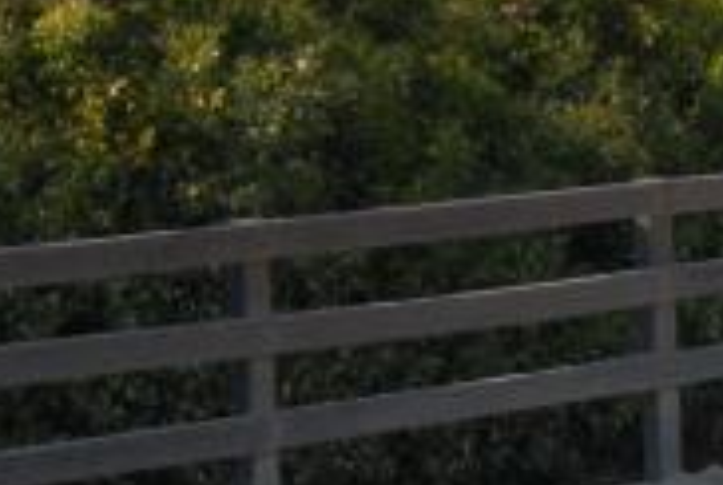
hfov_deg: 7.9
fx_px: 5089
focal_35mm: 253
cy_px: 549
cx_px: 1311
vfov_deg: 5.4
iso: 125
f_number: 4
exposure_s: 1/500
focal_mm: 24
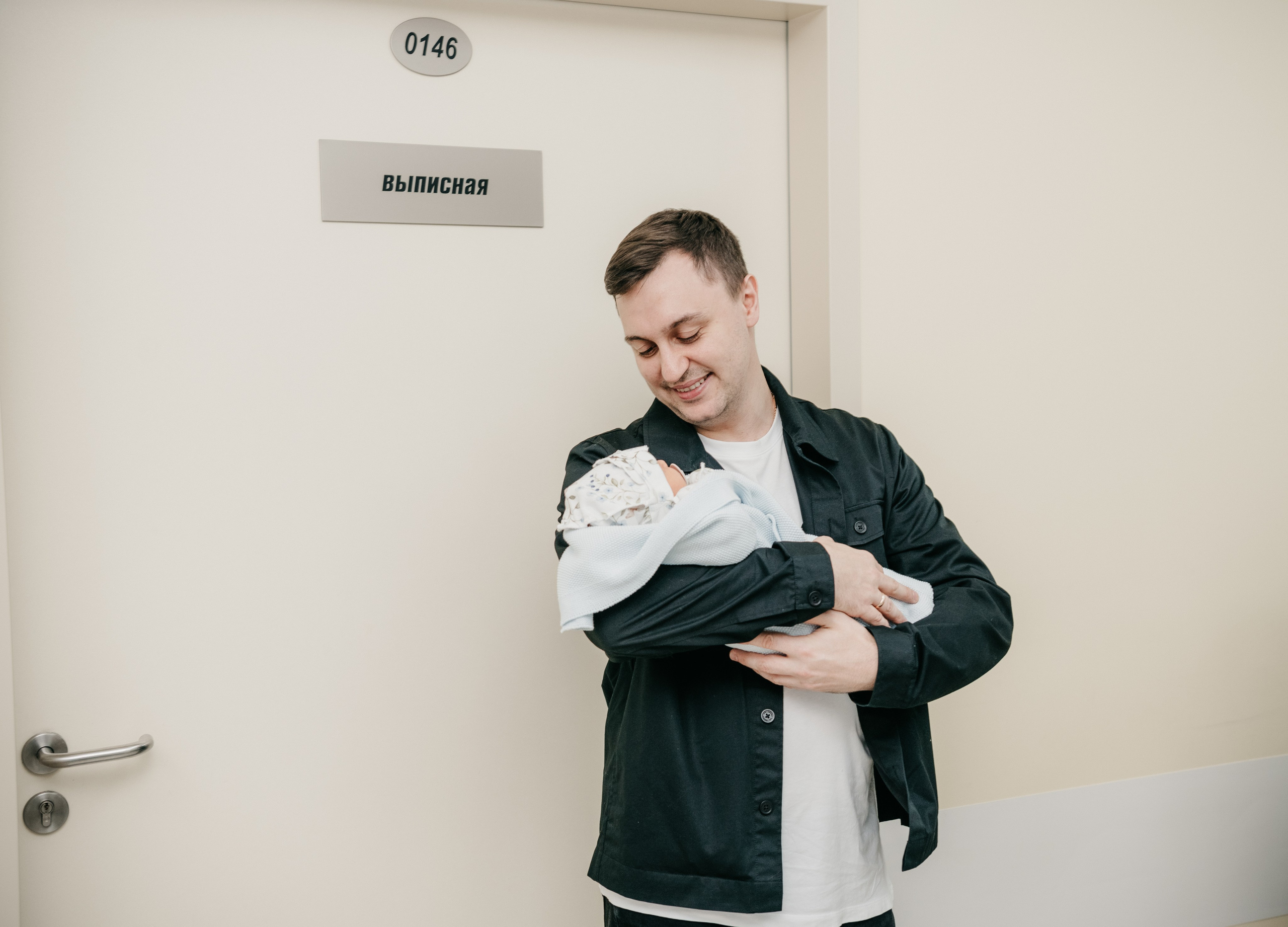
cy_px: 478
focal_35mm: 48
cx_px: 716
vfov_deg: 29.7
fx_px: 1750
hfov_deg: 40.3
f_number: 4
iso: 320
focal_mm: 44
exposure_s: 1/200
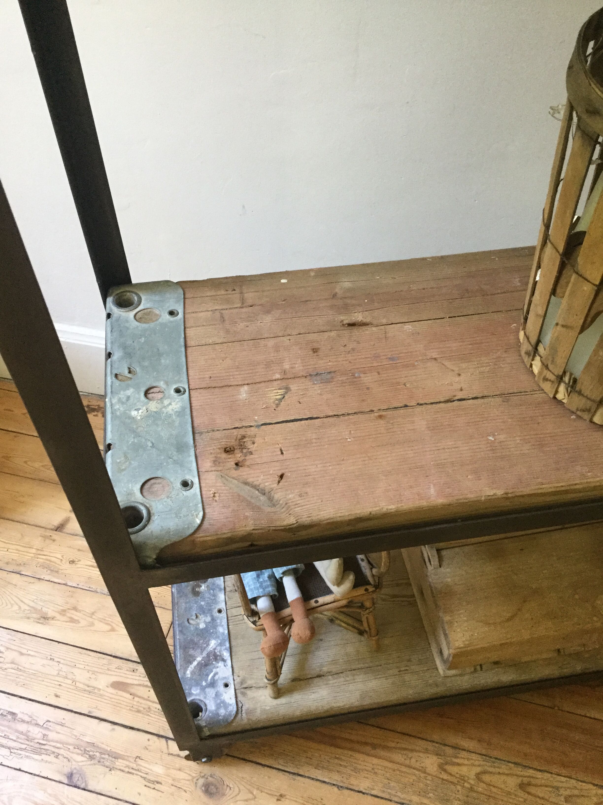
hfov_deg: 45.4
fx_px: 720
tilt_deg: -51.0
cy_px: 402
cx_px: 302
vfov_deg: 58.4
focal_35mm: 31
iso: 200
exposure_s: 1/33
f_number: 2.4
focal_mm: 3.3
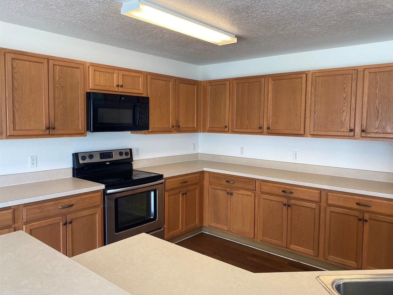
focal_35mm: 27
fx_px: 307
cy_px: 143
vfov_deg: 51.4
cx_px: 204
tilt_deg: -2.6
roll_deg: +0.0
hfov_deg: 65.3
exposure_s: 1/120
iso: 80
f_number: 1.8
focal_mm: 4.25
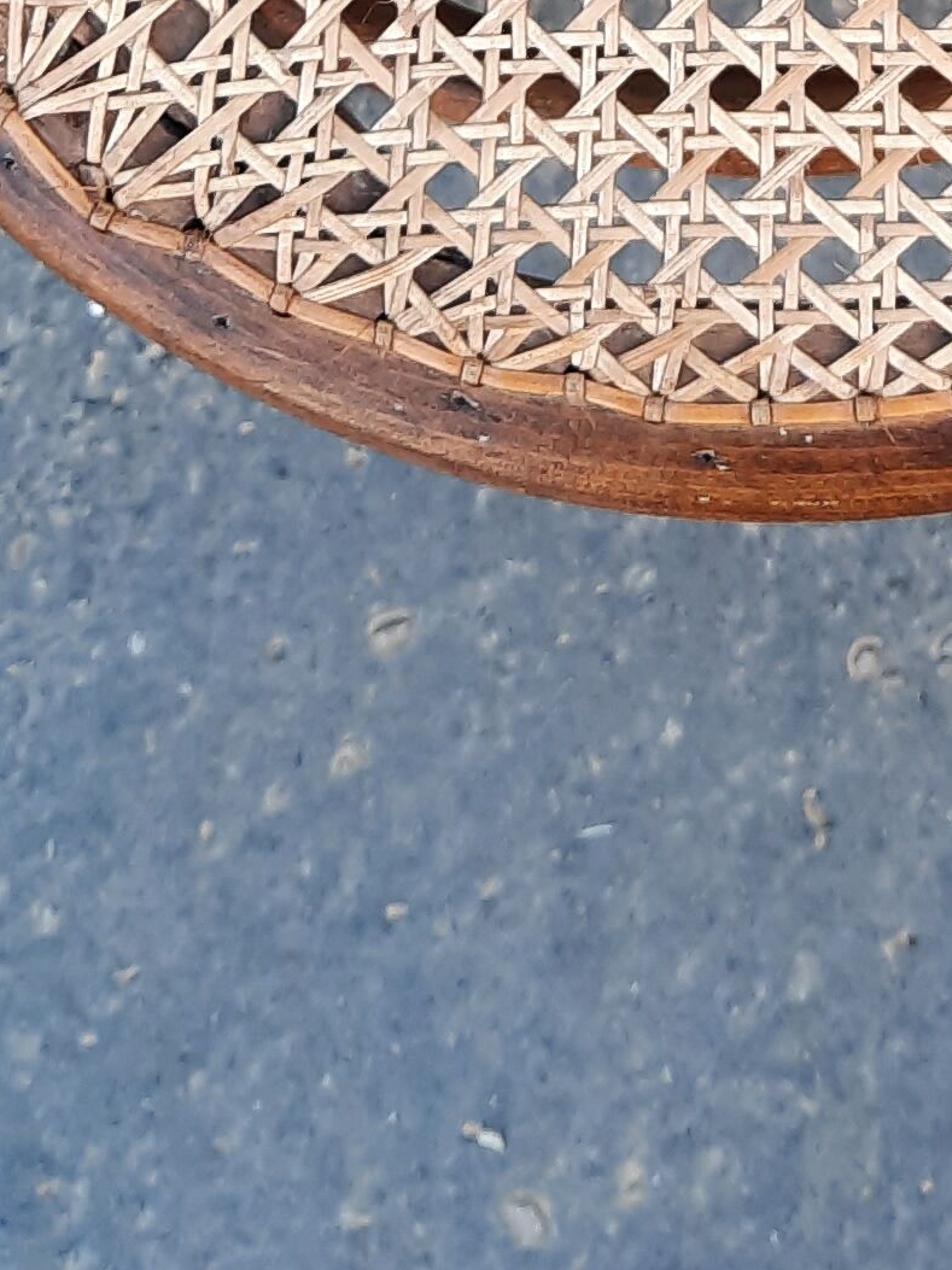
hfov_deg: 15.3
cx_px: 923
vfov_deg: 18.1
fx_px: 3486
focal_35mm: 95
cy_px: -696
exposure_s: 1/100
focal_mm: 4.6
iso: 40
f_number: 2
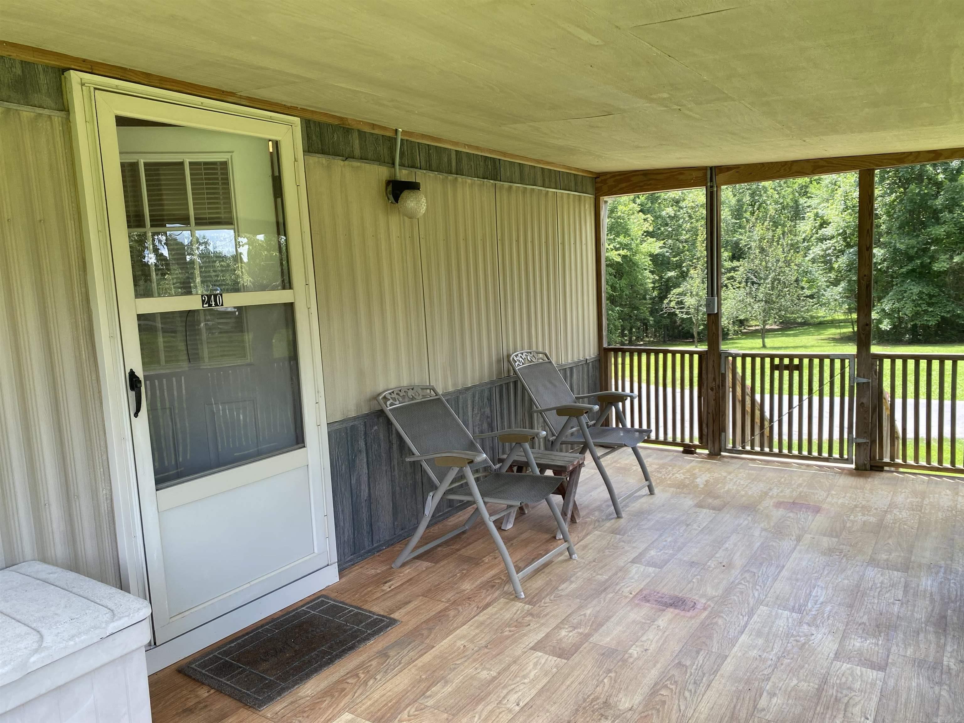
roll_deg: +2.3
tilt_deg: -7.0
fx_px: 724
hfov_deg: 67.3
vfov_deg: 53.1
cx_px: 482
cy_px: 362
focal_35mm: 26
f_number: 1.8
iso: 32
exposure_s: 1/219
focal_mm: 4.25
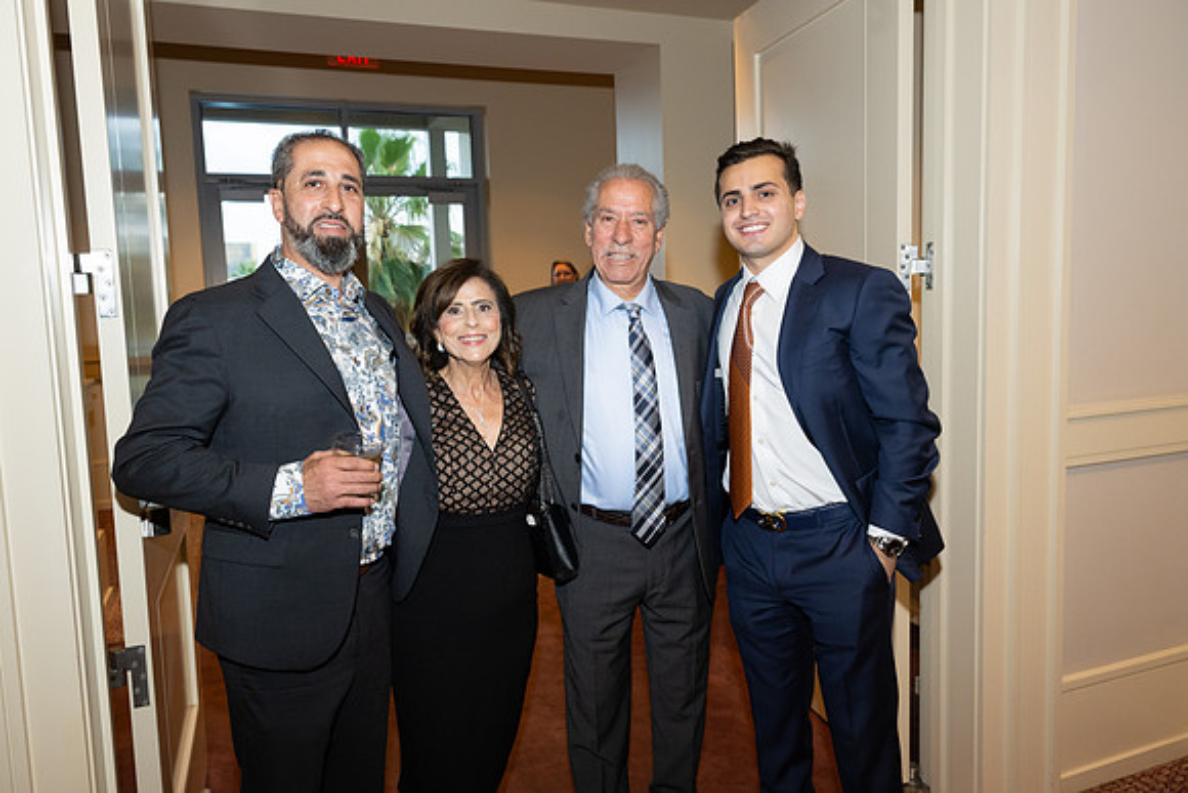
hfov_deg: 68.4
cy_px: 396
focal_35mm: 26
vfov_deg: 48.8
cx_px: 594
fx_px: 875
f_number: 5.6
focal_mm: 26.5
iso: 800
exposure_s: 1/100
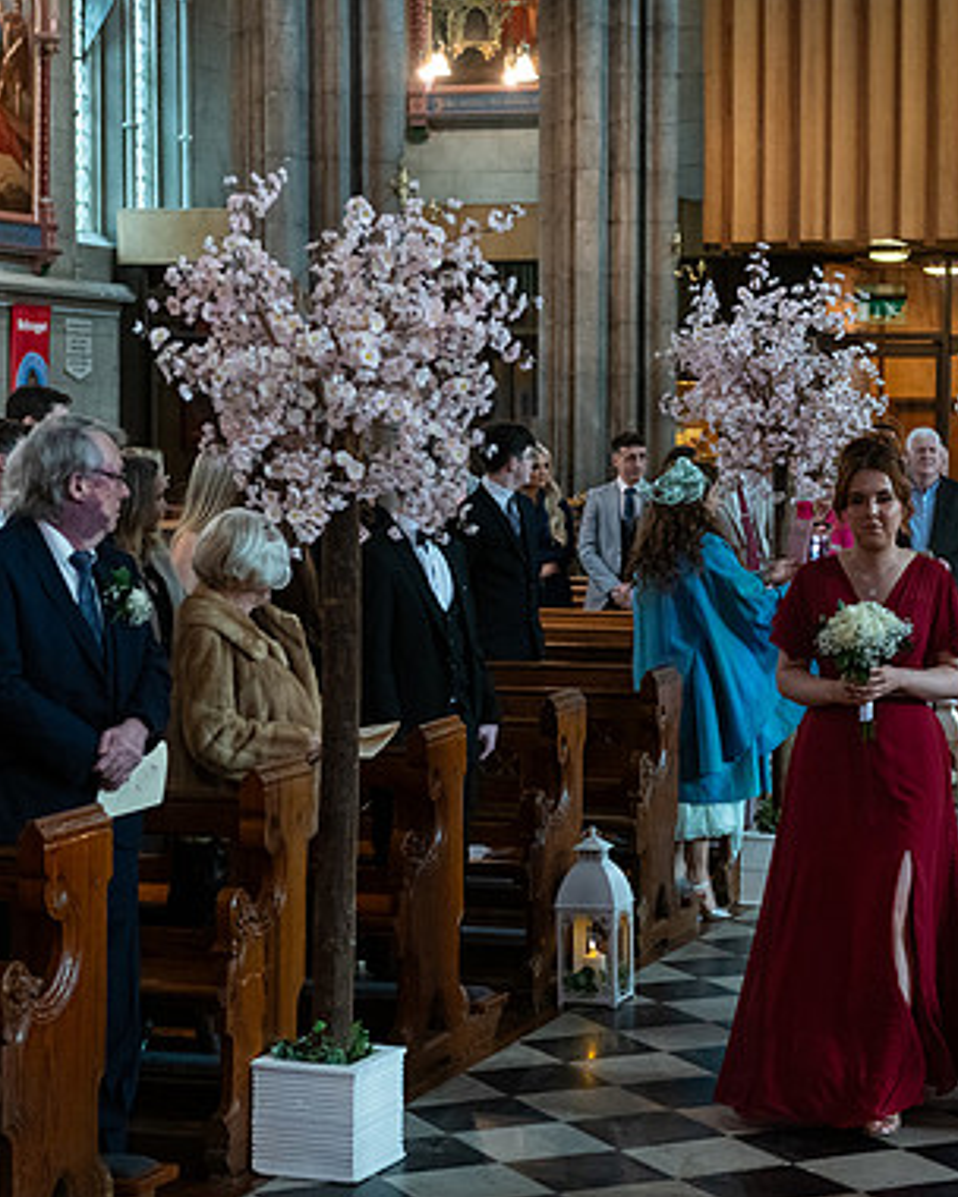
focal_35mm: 83
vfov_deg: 23.0
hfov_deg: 18.4
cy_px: 603
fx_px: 2942
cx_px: 678
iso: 1250
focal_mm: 58
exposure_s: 1/160
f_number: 3.5
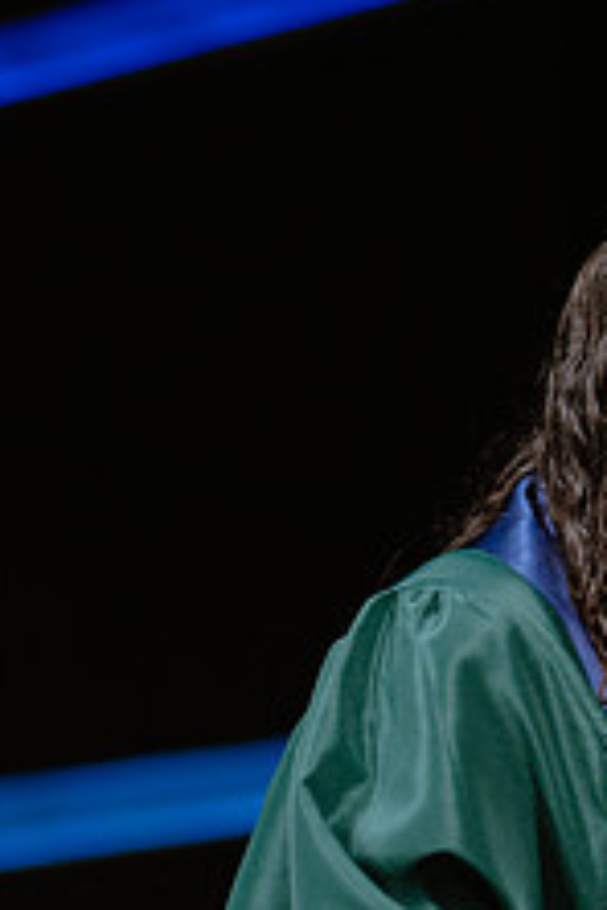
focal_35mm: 188
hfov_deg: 7.3
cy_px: 734
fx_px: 4754
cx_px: 592
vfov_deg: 10.9
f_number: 1.2
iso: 640
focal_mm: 50
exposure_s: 1/320
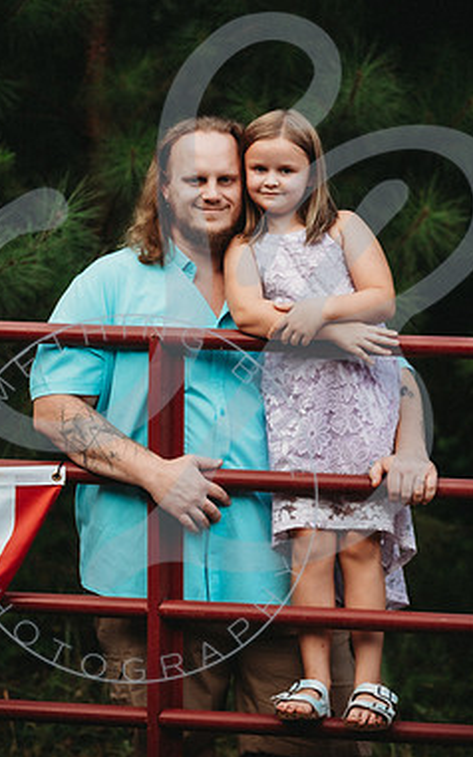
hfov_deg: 11.1
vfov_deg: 17.7
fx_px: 2435
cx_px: 223
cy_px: 348
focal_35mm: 118
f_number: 2.8
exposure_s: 1/200
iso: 100
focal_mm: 98
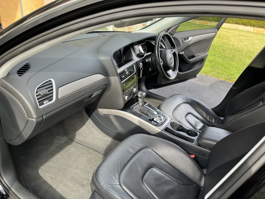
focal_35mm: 26
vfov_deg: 53.1
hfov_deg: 67.3
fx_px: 199
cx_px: 132
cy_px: 100
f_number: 1.6
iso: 40
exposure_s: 1/200
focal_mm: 5.1
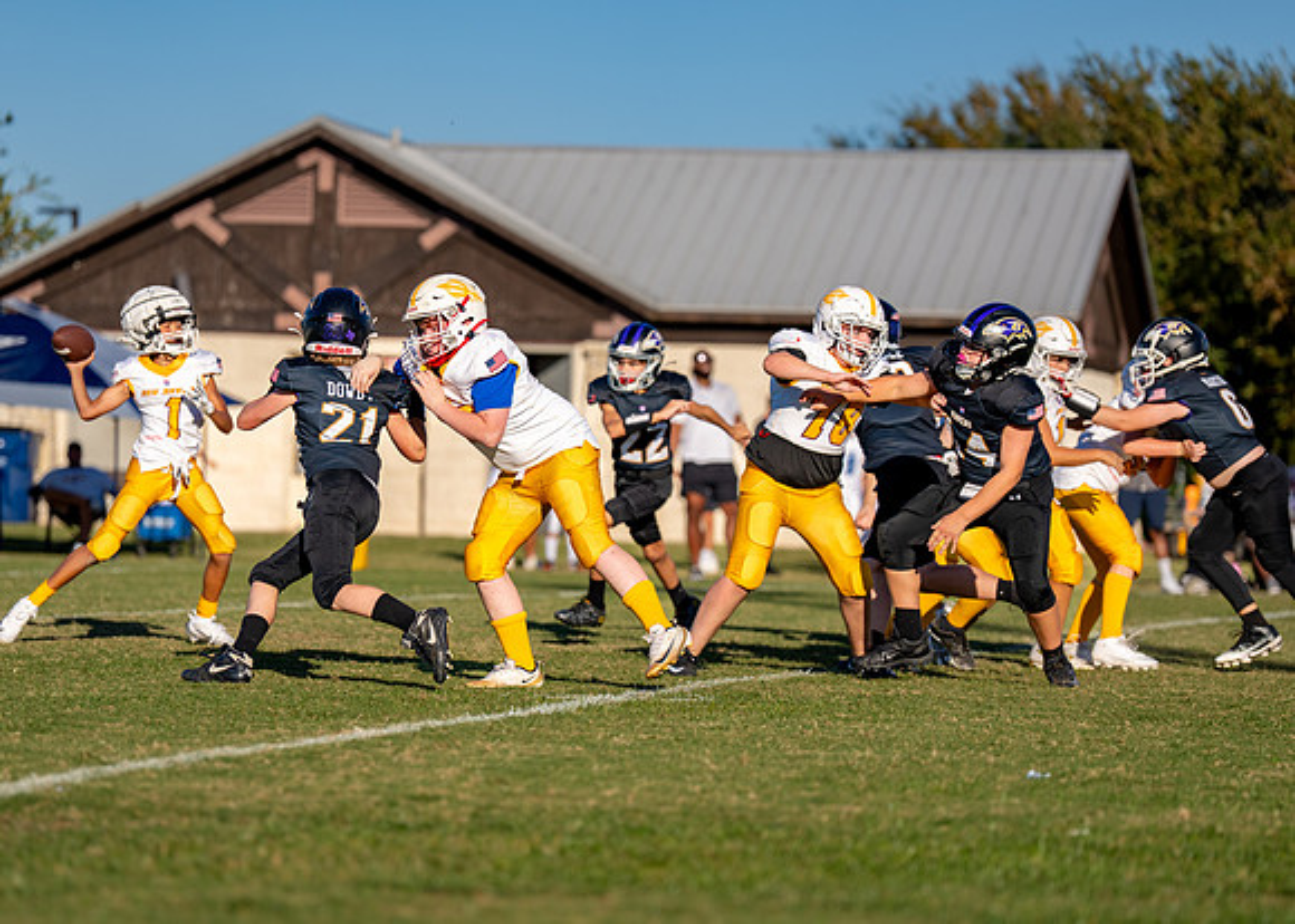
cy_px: 490
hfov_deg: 12.2
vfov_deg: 8.7
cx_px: 659
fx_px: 6048
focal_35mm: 164
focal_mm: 144
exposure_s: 1/4000
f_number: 2.8
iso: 160
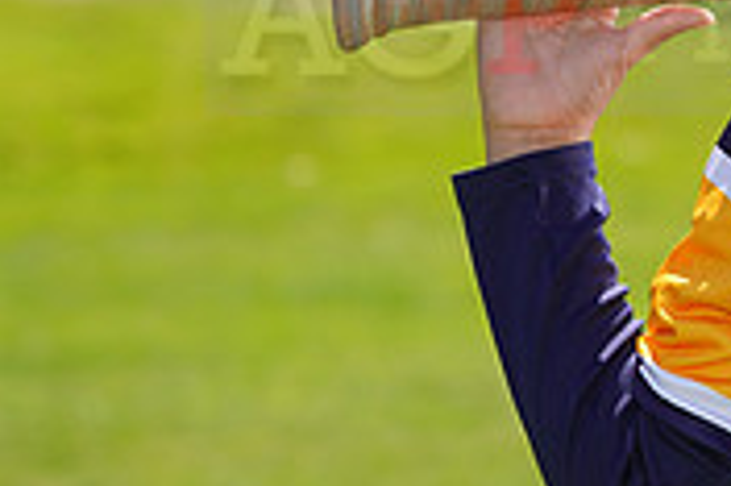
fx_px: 10975
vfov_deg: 2.5
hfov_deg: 3.8
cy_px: -6
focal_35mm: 541
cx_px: 901
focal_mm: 164
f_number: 8
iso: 100
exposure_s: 1/250
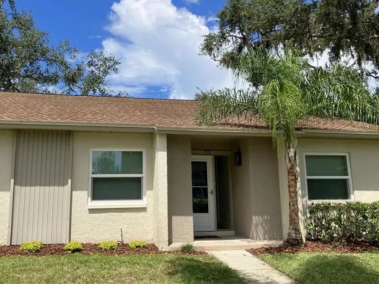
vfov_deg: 40.5
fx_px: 383
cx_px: 145
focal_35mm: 35
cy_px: 117
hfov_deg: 52.1
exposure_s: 1/2558
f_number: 1.8
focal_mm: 3.99
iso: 32
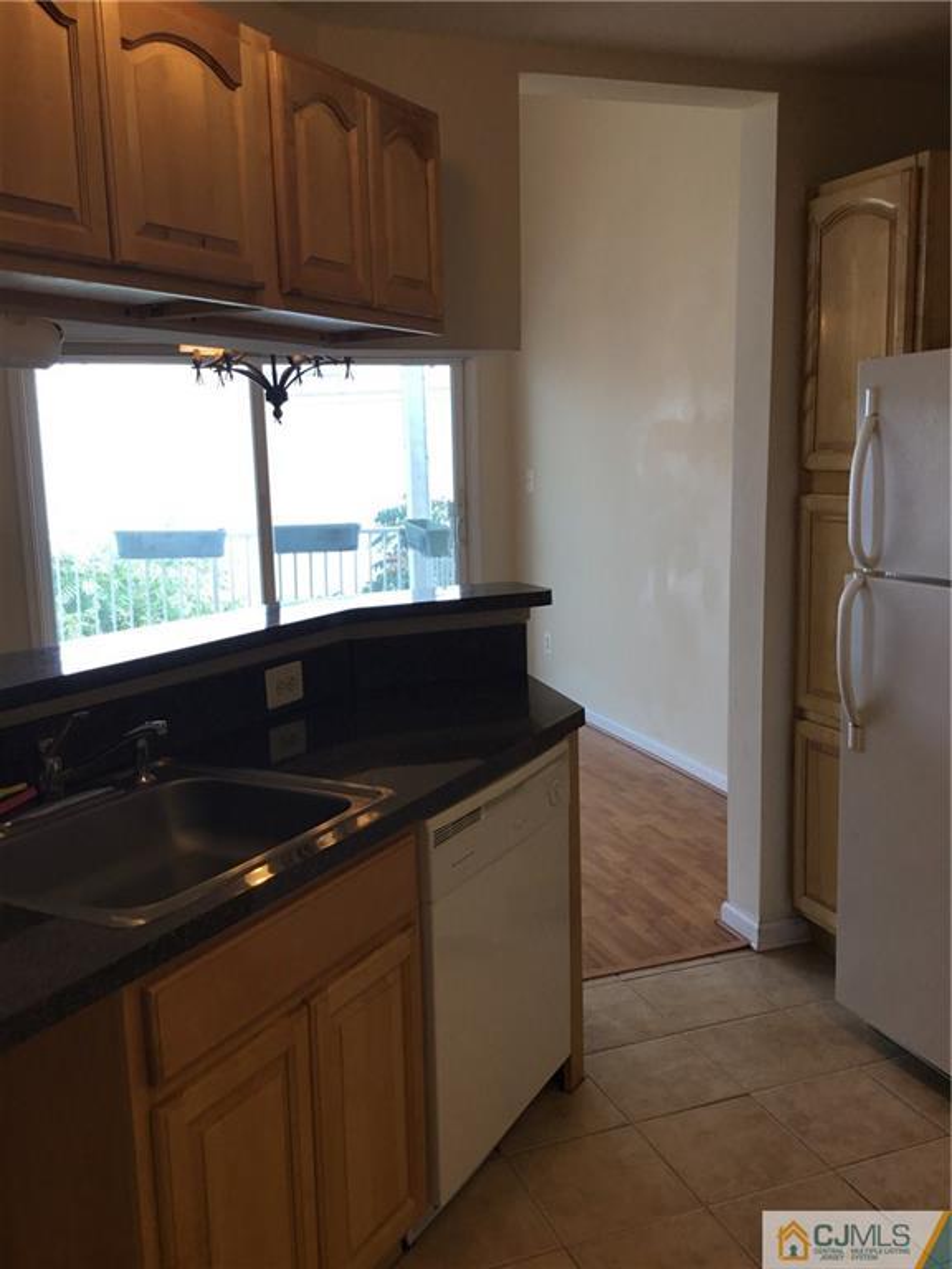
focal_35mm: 31
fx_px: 1137
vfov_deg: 58.4
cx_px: 476
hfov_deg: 45.4
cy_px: 634
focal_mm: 3.3
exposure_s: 1/40
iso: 25
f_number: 2.4
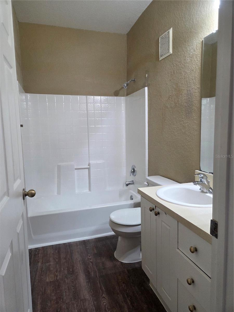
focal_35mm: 23
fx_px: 207
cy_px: 156
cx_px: 117
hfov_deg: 58.9
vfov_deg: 73.9
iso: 400
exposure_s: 1/120
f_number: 1.8
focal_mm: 5.4
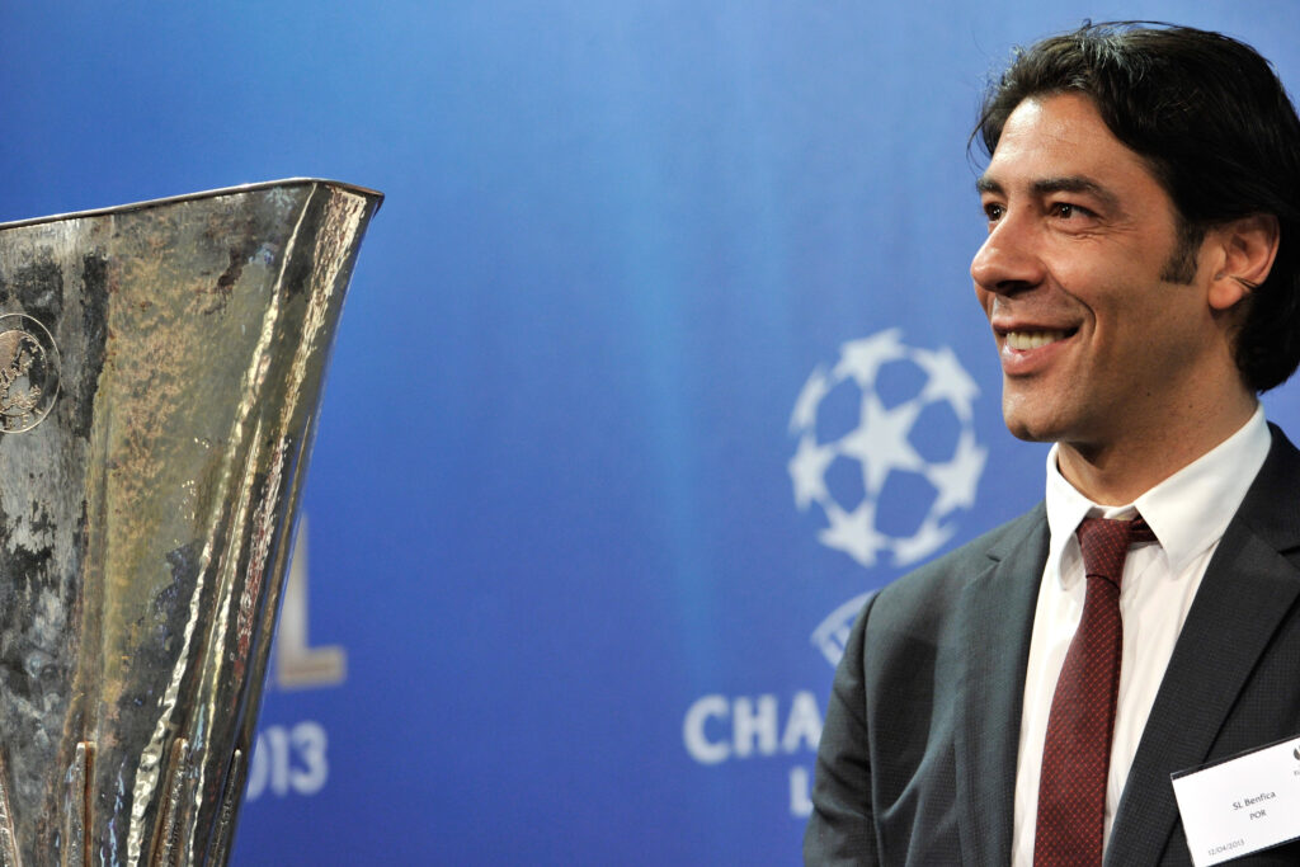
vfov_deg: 7.0
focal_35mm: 195
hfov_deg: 10.5
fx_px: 7042
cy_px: 434
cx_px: 650
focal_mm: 195
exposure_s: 1/200
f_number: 4
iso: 2000
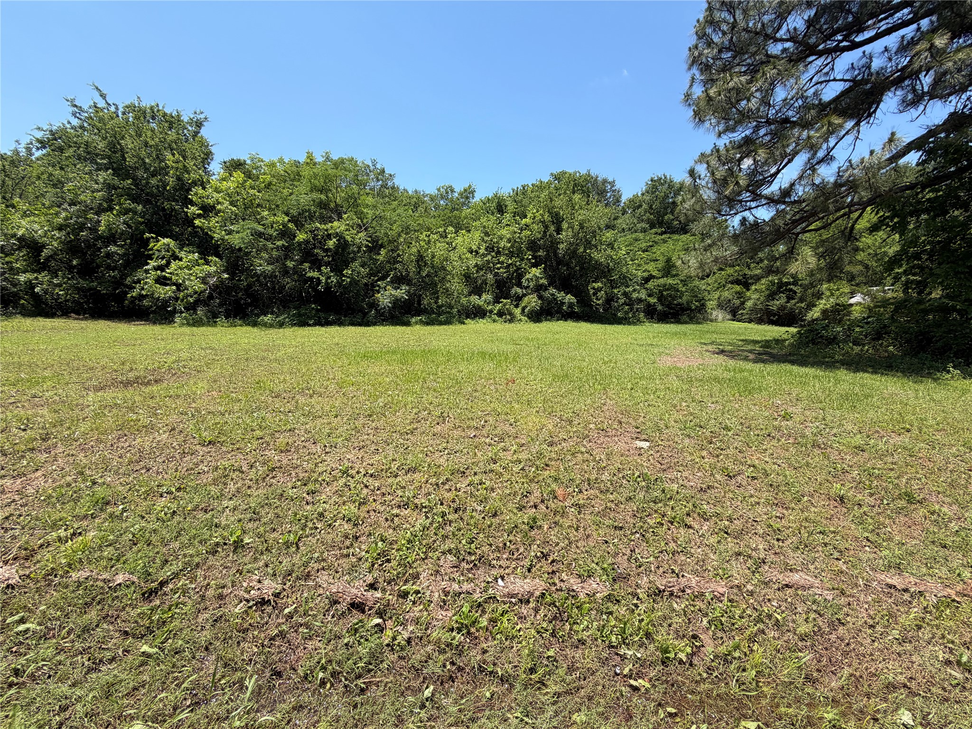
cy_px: 364
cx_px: 486
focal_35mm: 14
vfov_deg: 85.7
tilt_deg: -6.3
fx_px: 393
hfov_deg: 102.1
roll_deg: -0.8
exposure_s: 1/770
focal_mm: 2.22
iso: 32
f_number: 2.2
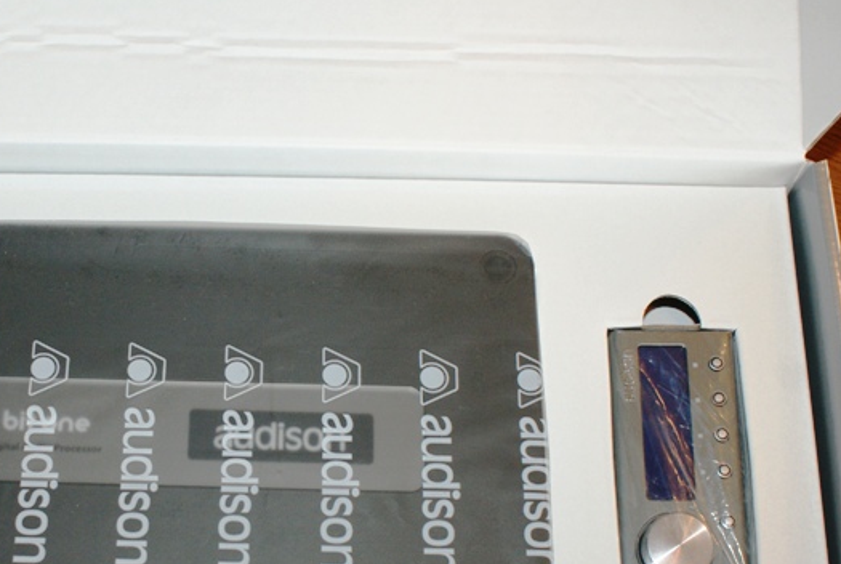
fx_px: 1498
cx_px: 258
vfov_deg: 21.2
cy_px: 418
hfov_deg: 31.0
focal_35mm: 64
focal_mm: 28
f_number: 5.6
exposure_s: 1/60
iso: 400
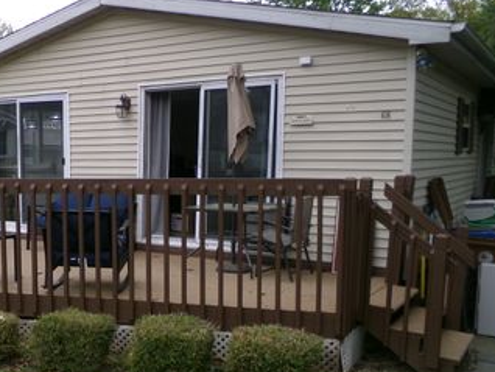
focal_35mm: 44
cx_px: 111
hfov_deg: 41.4
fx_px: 630
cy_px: 209
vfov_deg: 32.9
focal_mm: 5
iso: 100
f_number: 3.8
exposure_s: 1/240
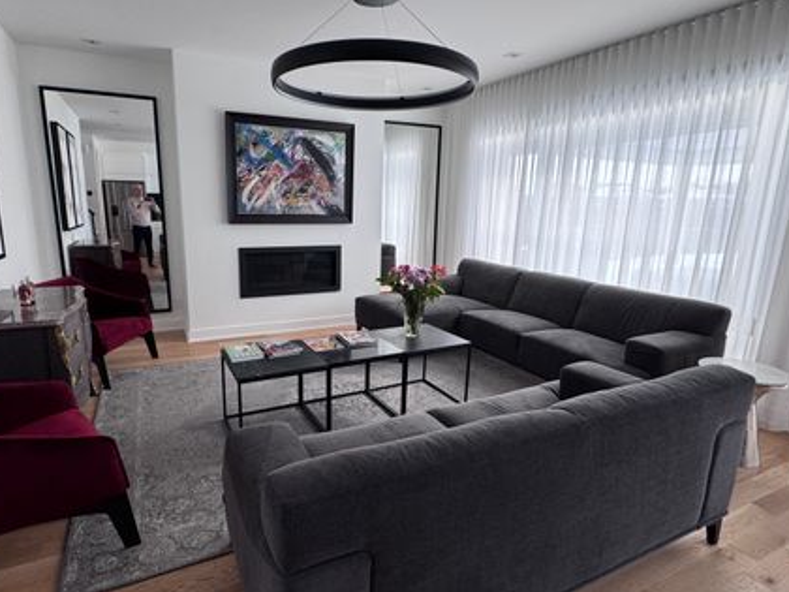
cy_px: 297
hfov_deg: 81.5
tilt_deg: -11.7
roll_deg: -0.7
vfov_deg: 66.0
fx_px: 456
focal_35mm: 20
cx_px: 357
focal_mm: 2.22
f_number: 2.2
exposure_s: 1/120
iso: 160
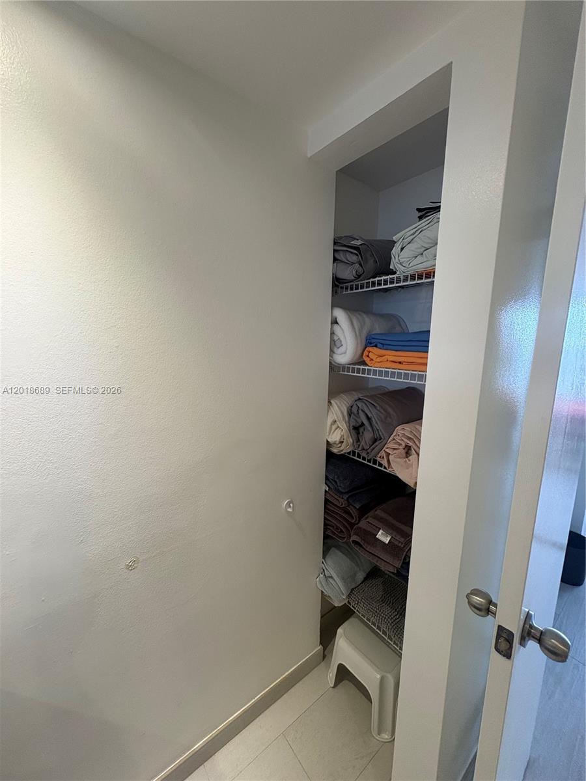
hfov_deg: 85.7
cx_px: 293
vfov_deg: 102.1
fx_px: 316
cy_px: 390
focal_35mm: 14
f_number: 2.2
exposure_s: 1/60
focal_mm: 2.22
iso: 200
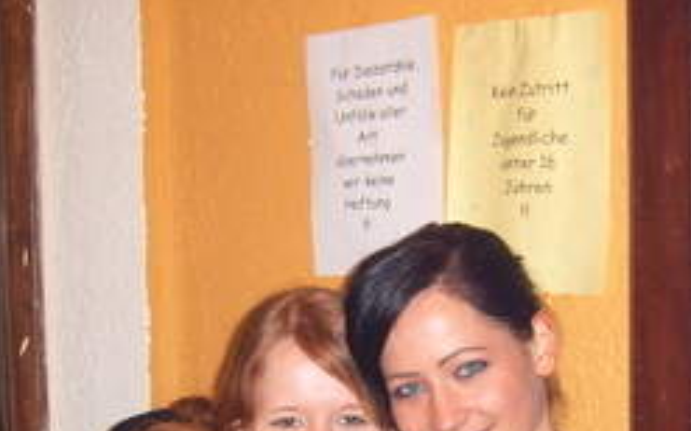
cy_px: 358
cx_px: 341
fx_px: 1336
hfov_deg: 29.0
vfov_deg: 18.1
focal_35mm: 71
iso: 100
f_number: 2.8
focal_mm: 5.8
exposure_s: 1/30
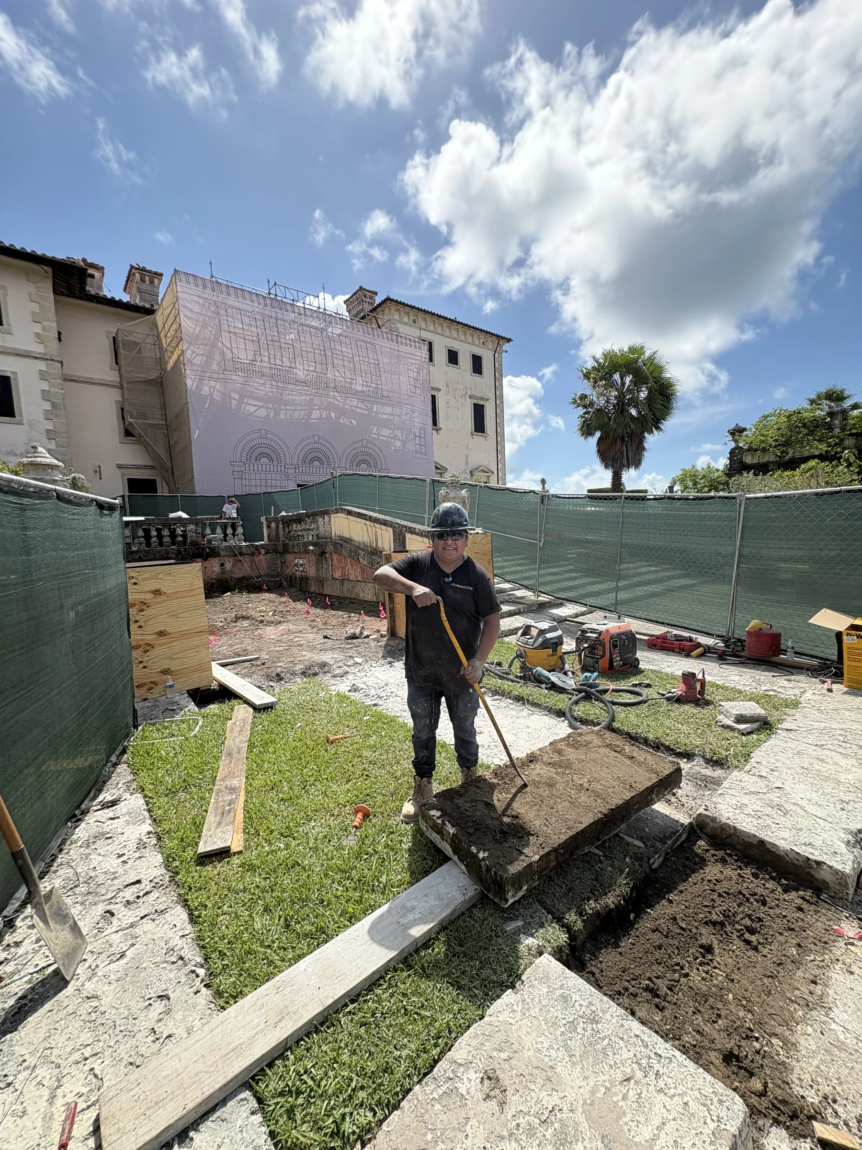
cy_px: 575
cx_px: 431
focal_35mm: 14
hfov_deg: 85.7
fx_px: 465
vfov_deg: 102.1
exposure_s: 1/1709
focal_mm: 2.22
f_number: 2.2
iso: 64
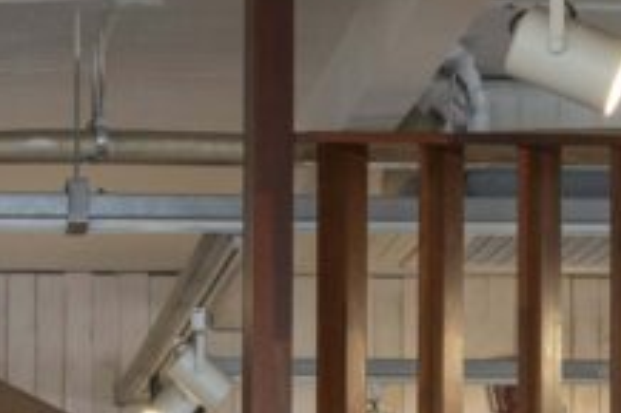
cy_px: 887
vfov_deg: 7.5
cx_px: 57
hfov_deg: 11.7
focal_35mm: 174
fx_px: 2999
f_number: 5
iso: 1600
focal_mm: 37
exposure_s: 1/160
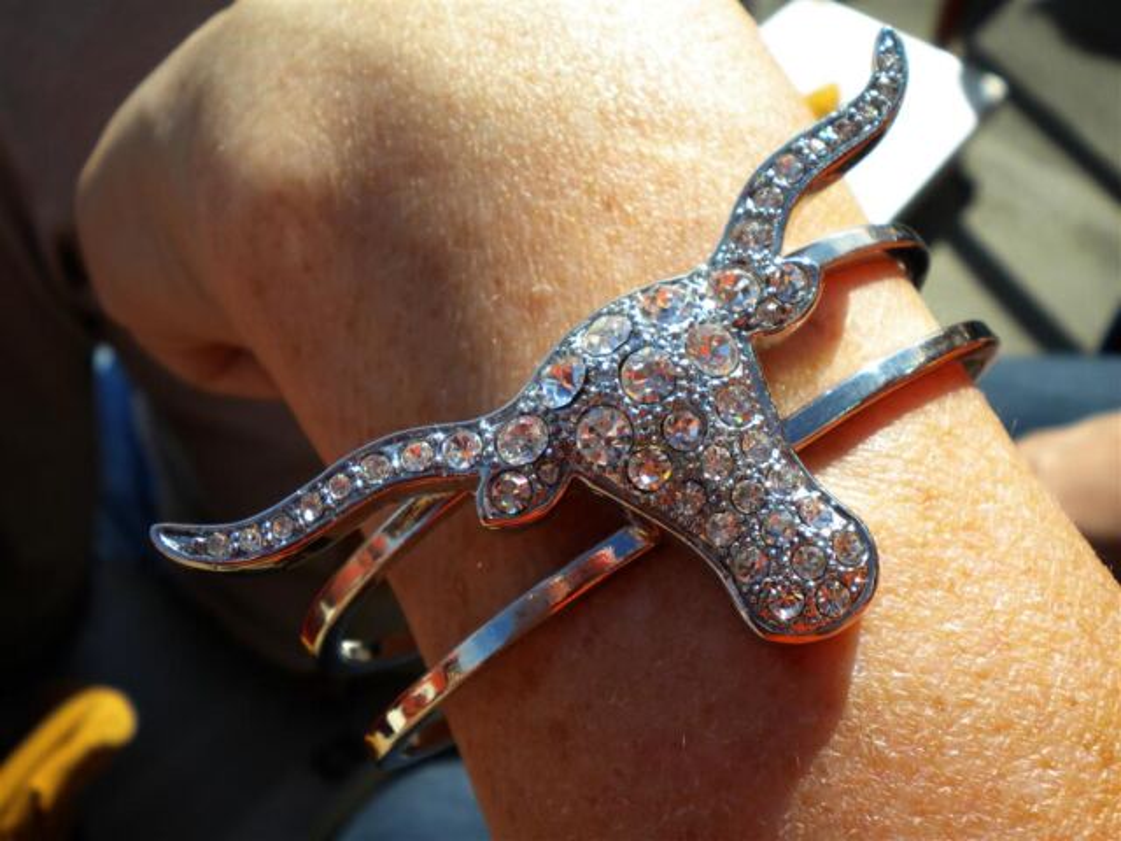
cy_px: 420
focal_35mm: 41
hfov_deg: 45.8
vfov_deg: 35.1
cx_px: 560
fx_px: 1328
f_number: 4.9
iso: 80
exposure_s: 1/624
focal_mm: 7.4
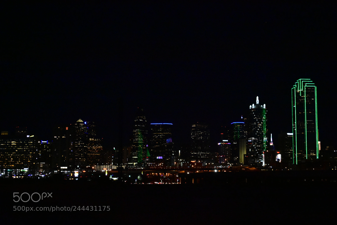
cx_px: 168
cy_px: 112
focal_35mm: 57
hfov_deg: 35.1
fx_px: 534
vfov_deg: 23.8
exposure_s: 1/80
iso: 8000
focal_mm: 38
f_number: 4.8
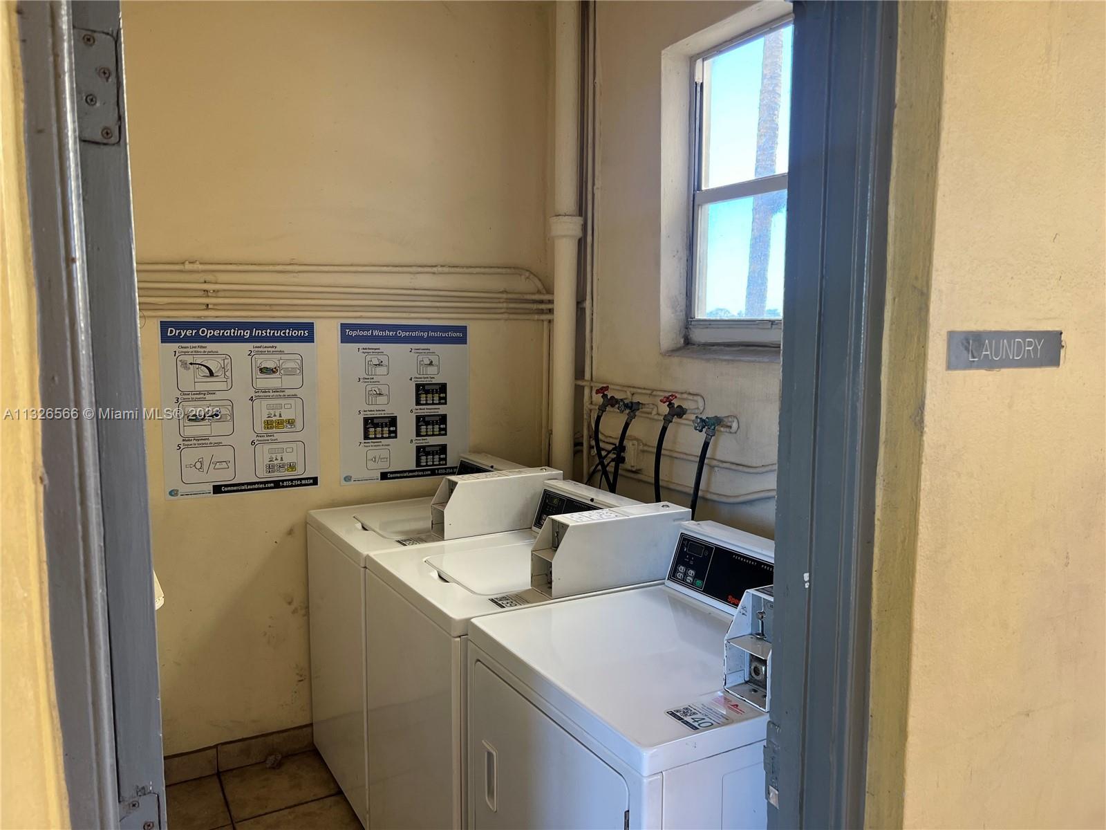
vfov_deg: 53.1
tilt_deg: -7.8
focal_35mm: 26
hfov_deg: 67.3
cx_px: 553
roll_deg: -0.2
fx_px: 831
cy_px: 415
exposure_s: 1/162
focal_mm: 5.7
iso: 64
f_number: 1.5
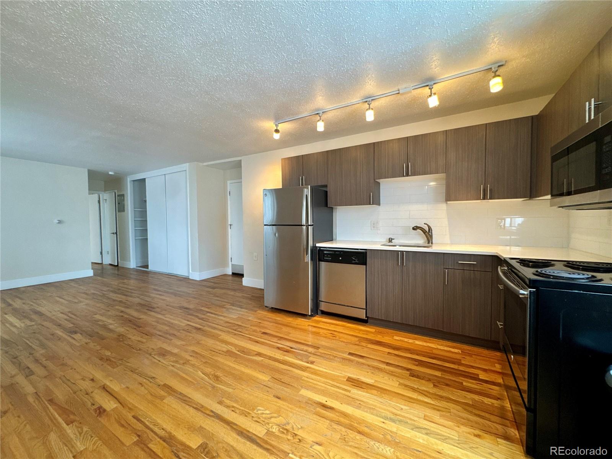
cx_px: 306
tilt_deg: -2.2
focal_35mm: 14
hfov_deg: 102.1
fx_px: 248
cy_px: 230
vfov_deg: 85.7
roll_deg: -0.7
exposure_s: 1/60
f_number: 2.2
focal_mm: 2.22
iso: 200
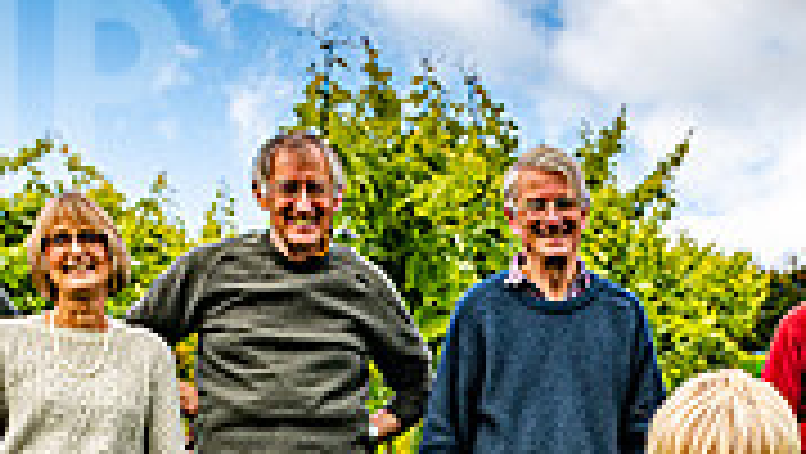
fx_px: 1882
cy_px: 668
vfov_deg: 13.1
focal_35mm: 88
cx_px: 706
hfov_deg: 23.6
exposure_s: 1/400
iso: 140
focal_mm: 24
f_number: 6.3
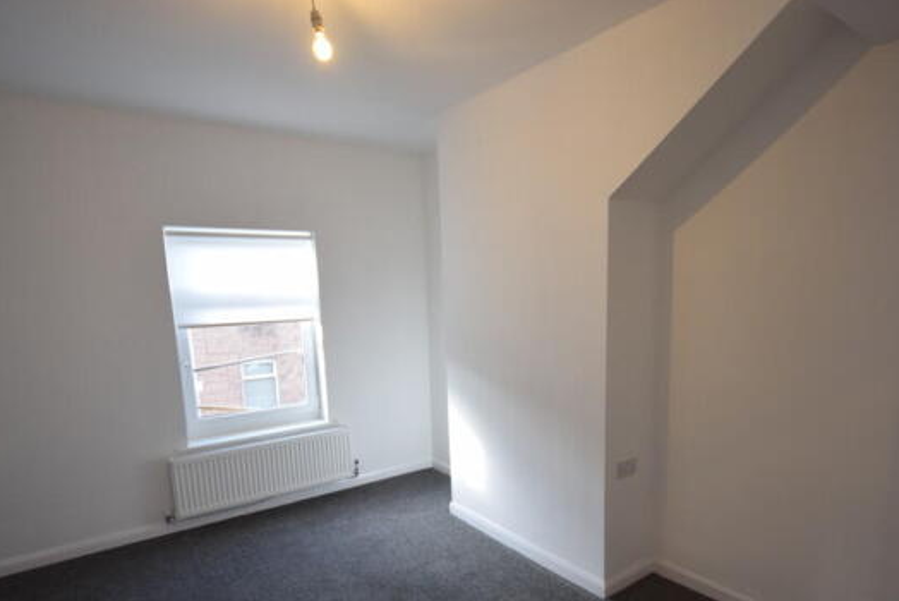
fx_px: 515
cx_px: 488
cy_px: 372
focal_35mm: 21
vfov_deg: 59.7
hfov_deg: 82.0
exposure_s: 1/125
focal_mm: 11
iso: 400
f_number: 5.6
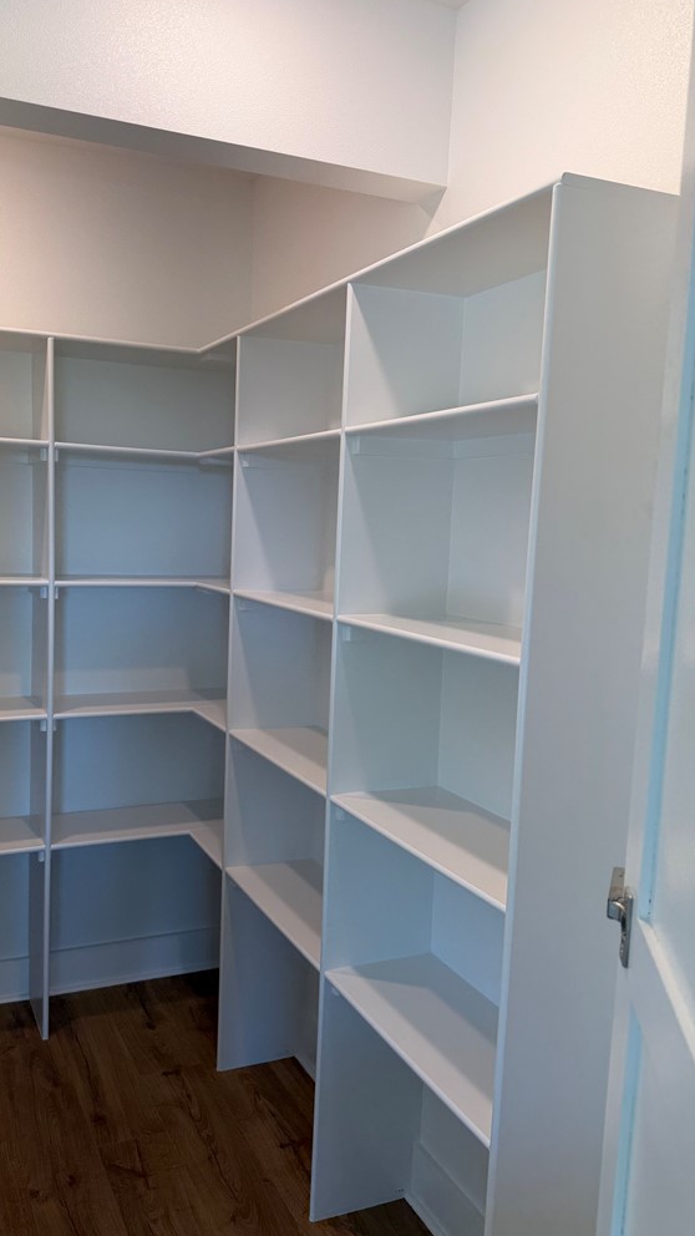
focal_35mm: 27
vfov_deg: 69.9
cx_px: 219
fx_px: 885
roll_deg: -0.8
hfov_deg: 42.2
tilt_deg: -5.9
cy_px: 620
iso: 80
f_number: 1.78
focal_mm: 6.76
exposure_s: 1/120
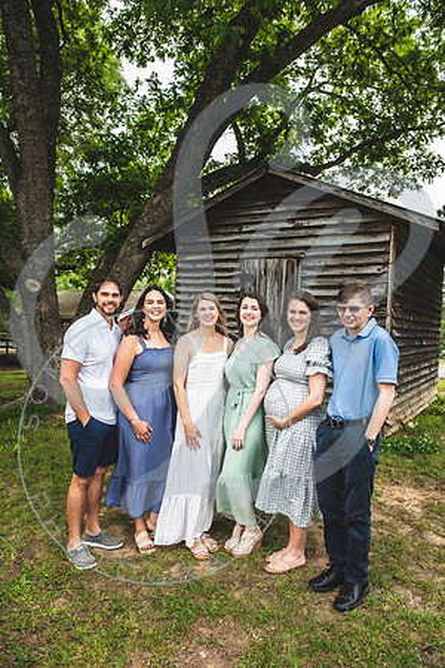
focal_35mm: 27
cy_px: 334
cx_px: 222
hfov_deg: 47.9
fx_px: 501
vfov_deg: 67.4
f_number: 5.6
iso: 200
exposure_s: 1/200
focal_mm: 27
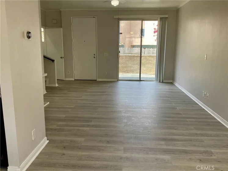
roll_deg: -1.5
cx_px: 114
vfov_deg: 45.4
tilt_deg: -12.0
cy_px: 86
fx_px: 204
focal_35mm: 31
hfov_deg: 58.4
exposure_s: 1/120
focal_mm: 3.3
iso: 40
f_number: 2.4
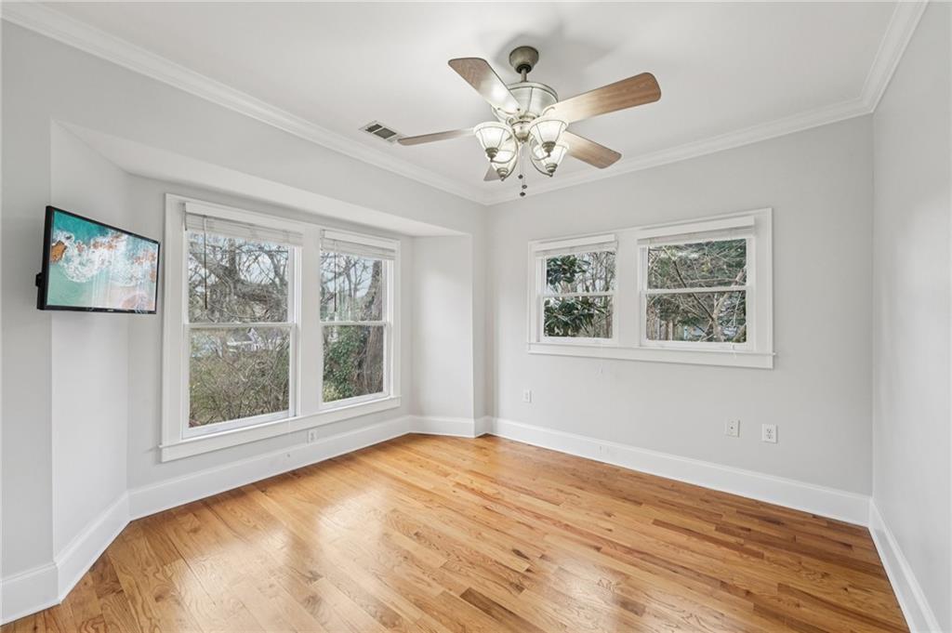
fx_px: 370
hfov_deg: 104.3
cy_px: 316
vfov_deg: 81.1
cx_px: 476
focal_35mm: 14
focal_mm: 14
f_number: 8
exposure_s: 1/40
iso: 320
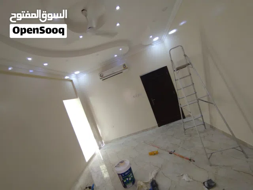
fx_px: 110
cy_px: 95
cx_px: 126
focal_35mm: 15
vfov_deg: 81.7
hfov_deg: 98.2
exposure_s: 1/50
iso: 50
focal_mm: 1.65
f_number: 2.2
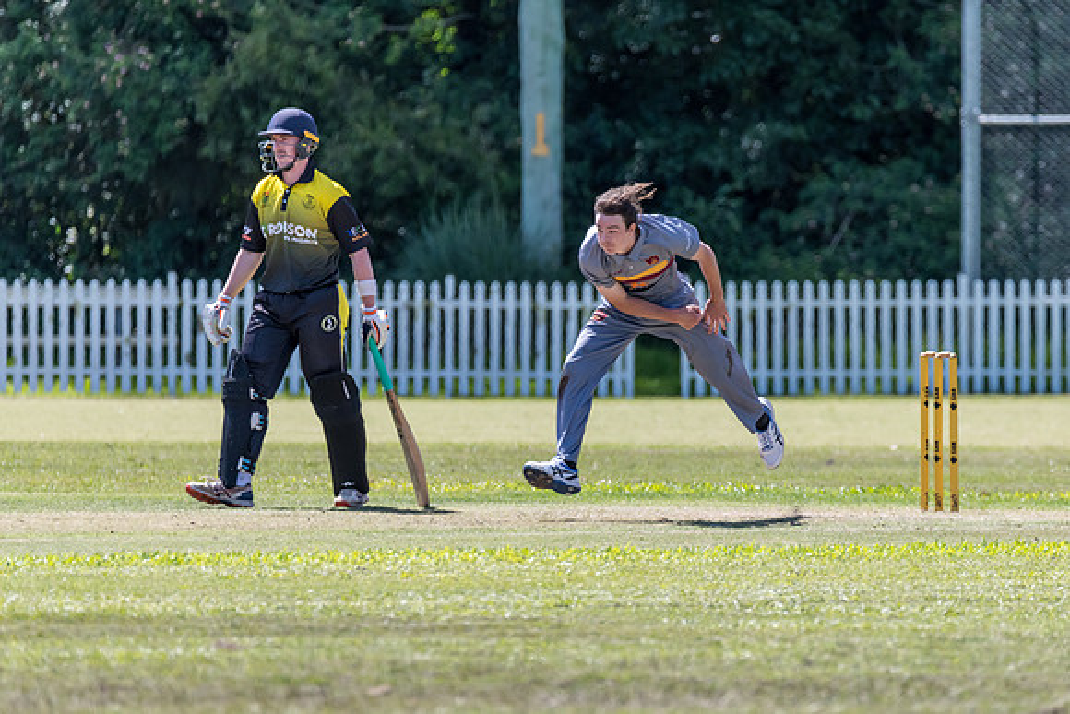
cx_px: 629
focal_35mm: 543
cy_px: 397
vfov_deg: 2.5
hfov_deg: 3.8
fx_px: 16144
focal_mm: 460
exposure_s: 1/2000
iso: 800
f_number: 6.3
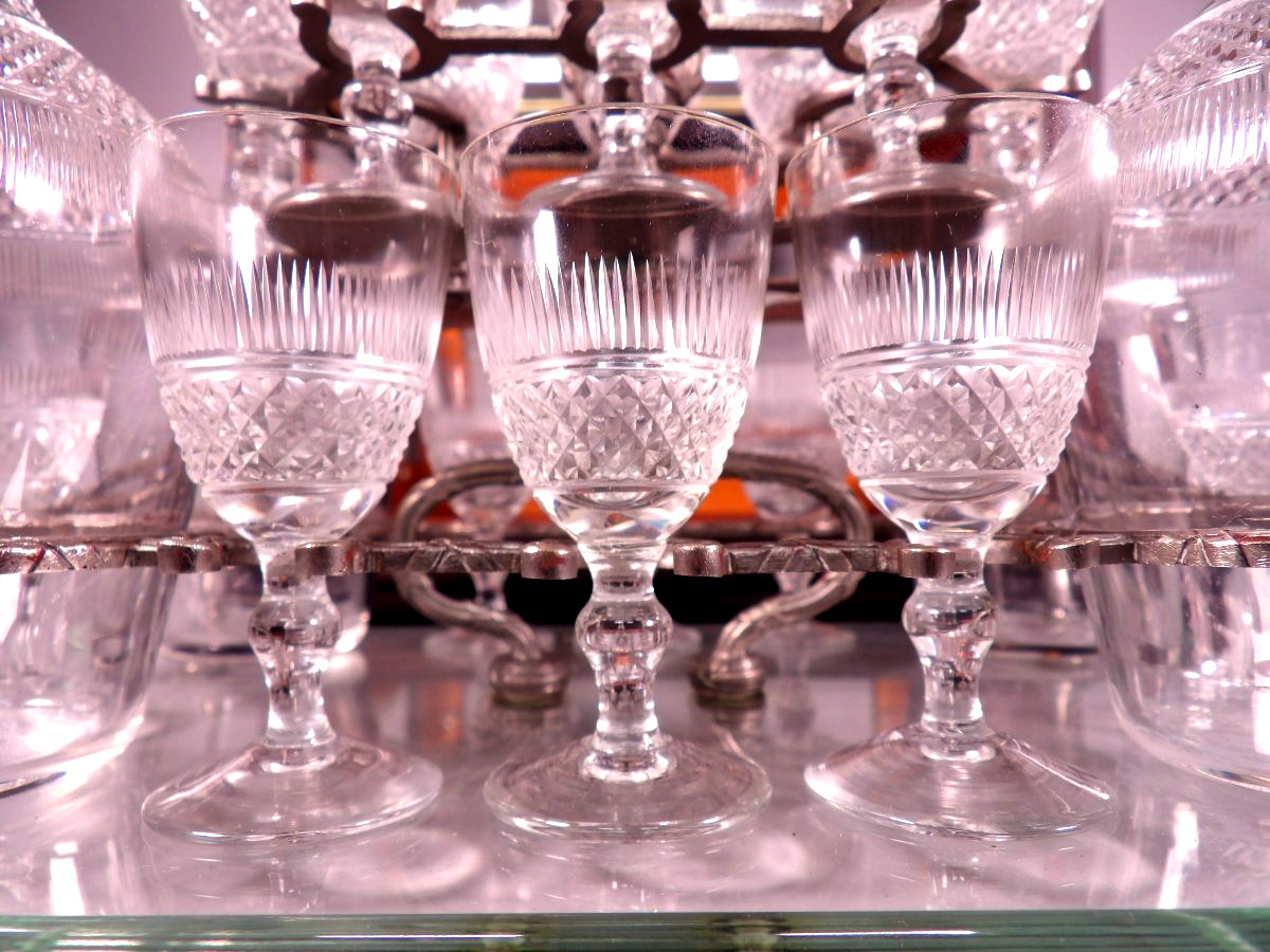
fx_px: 881
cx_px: 635
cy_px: 476
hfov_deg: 71.6
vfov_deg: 56.8
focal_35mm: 24
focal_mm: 4.3
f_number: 2.8
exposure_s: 1/33
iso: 143
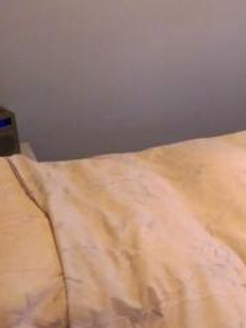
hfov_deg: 20.7
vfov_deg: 31.7
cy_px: 56
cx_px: 381
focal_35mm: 59
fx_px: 560
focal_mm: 4.3
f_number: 3.3
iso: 400
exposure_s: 1/40
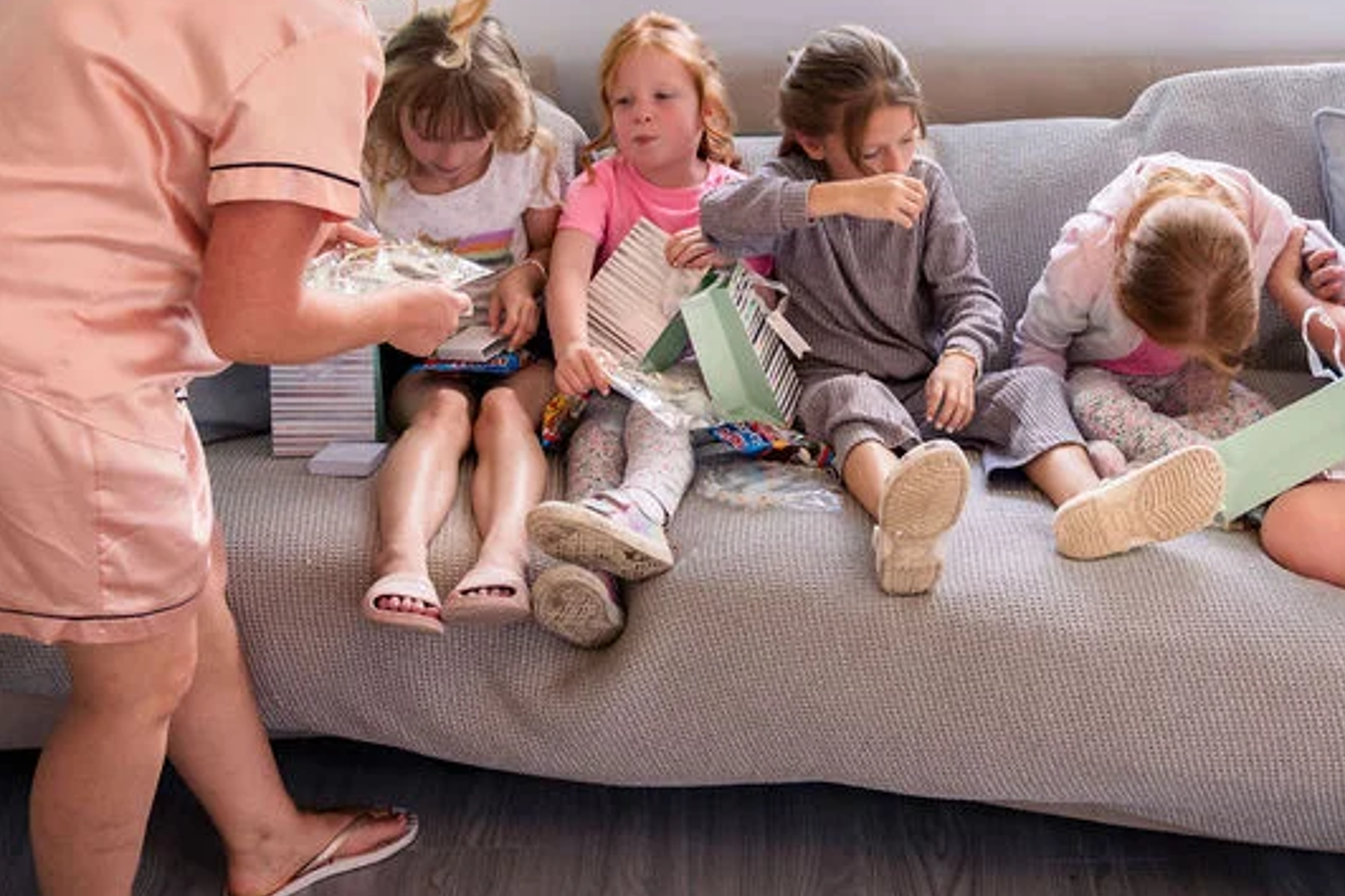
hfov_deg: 36.7
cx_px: 843
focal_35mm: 54
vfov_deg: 24.9
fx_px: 2017
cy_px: 302
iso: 500
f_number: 2.8
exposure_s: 1/250
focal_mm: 28
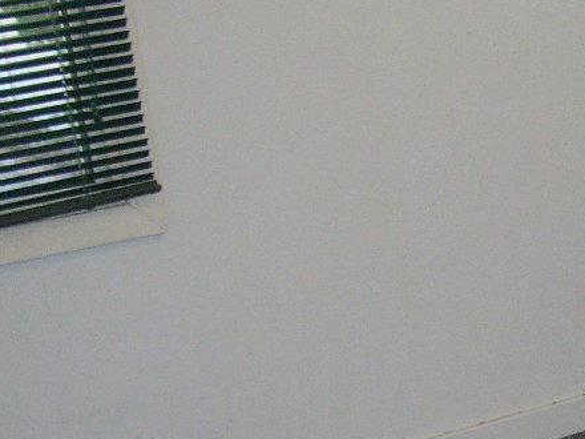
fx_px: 1673
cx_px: 786
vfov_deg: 14.8
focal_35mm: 99
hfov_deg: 18.3
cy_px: 395
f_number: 2.9
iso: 200
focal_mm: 5.7
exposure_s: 1/40
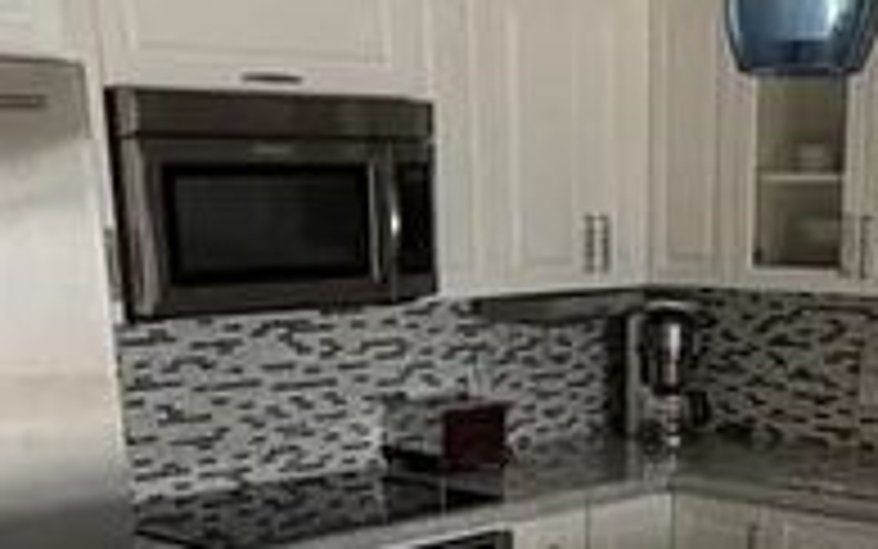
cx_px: 536
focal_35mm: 65
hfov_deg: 31.4
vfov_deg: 18.3
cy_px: 763
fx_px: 1556
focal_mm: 2.22
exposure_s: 1/121
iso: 320
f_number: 2.2
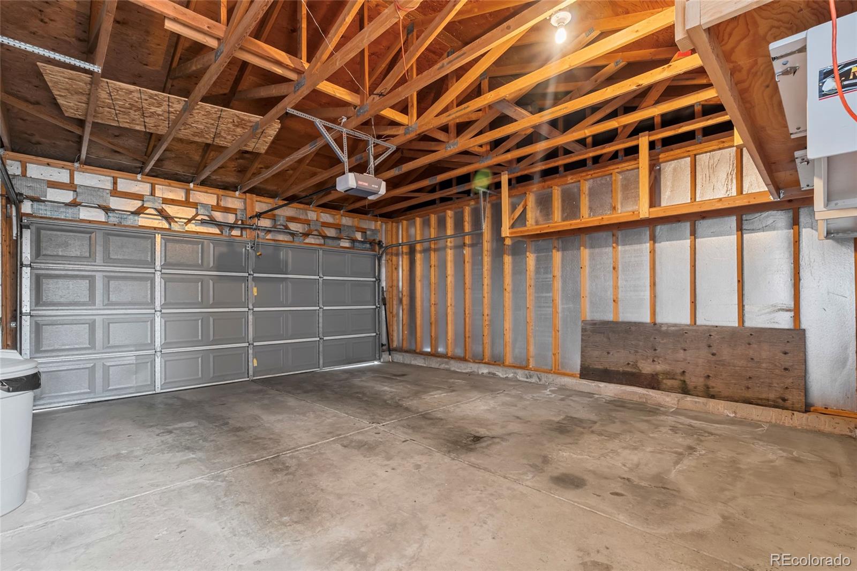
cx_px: 428
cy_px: 286
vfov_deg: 73.7
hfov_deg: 96.7
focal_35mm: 16
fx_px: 381
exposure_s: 6
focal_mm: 16
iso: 320
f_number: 9
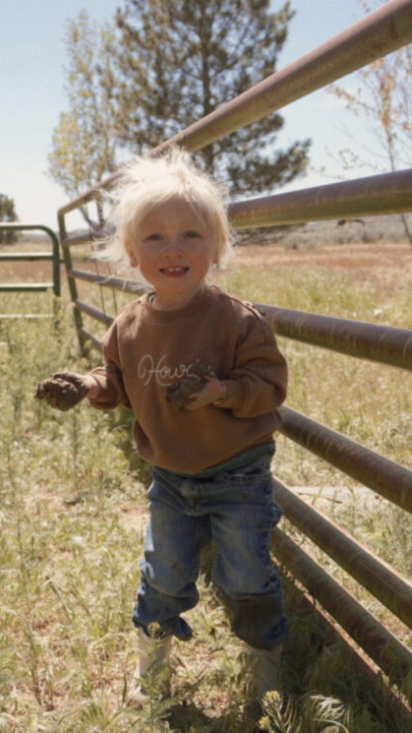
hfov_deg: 24.1
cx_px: 206
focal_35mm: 50
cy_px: 347
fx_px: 966
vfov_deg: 41.5
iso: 100
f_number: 4.5
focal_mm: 23
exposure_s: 1/500
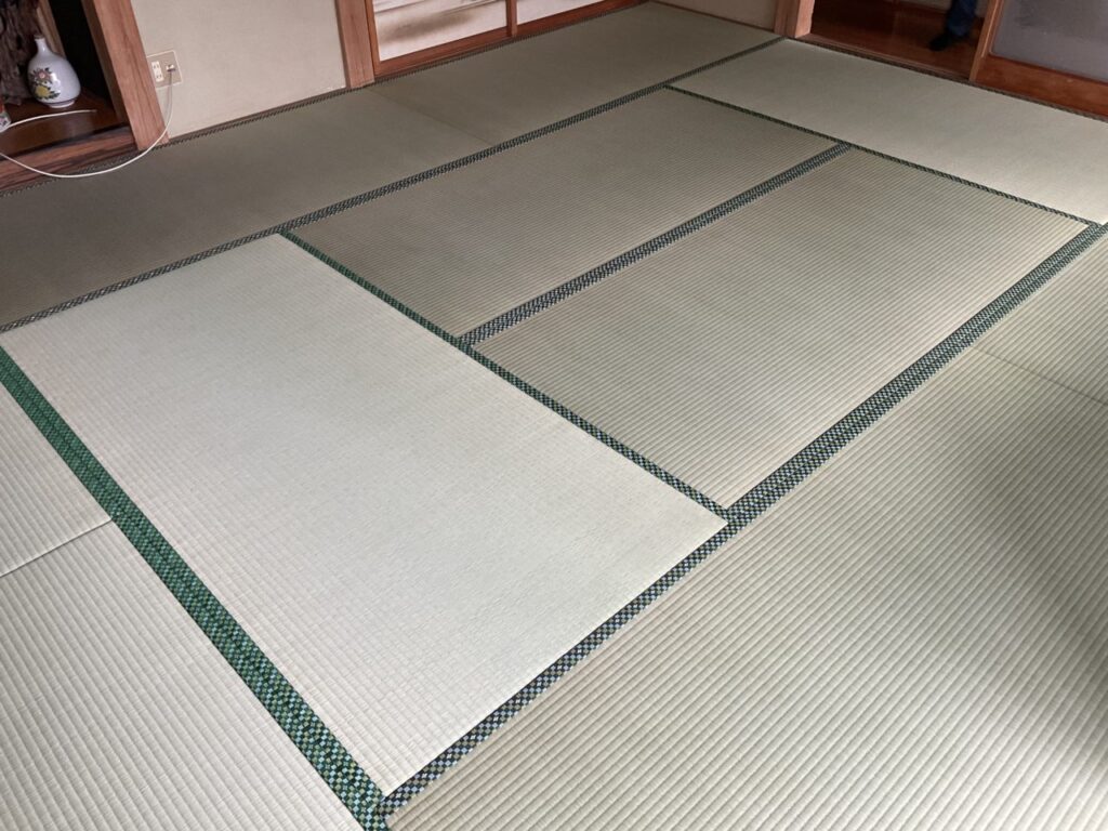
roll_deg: +0.9
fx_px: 928
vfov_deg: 48.2
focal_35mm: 29
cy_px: 416
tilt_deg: -38.8
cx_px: 554
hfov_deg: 61.7
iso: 64
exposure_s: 1/50
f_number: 1.8
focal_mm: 3
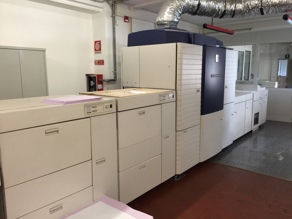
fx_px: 245
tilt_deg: -7.9
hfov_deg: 61.7
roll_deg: -0.2
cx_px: 146
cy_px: 110
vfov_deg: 48.2
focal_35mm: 29
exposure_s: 1/17
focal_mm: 4.15
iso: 50
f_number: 2.2
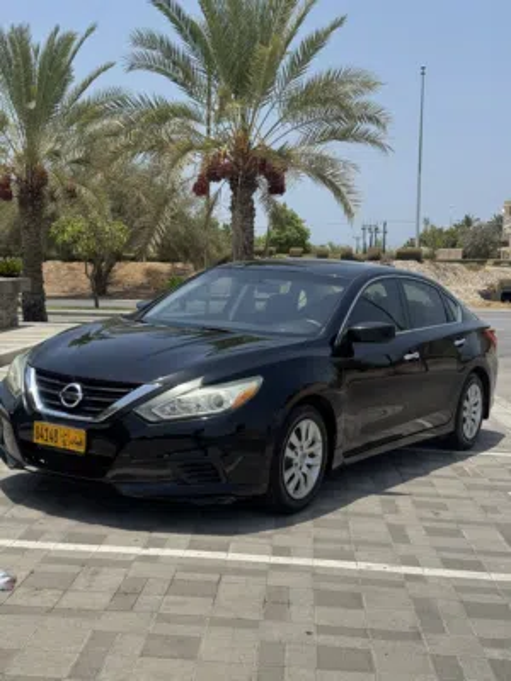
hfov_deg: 30.3
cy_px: 340
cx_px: 256
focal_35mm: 48
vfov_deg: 39.7
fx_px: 945
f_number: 1.78
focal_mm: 6.76
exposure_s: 1/5376
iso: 64
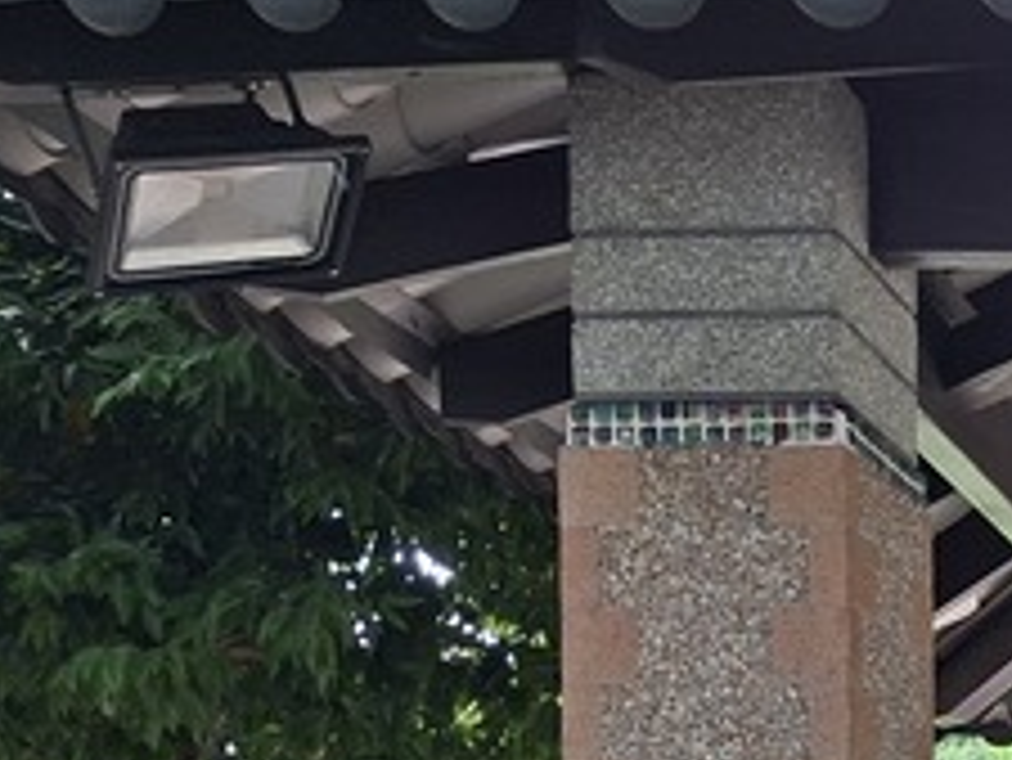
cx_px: 1723
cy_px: 1214
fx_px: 2867
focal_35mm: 98
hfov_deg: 17.1
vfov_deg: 14.0
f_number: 1.8
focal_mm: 5.54
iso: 50
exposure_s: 1/180
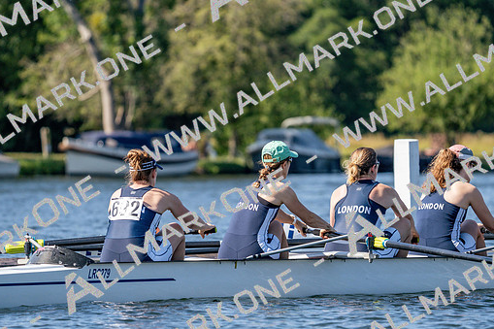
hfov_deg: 5.2
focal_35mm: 399
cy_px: 164
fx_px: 5473
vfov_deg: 3.4
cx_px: 262
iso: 320
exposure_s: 1/1600
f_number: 6.3
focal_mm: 350
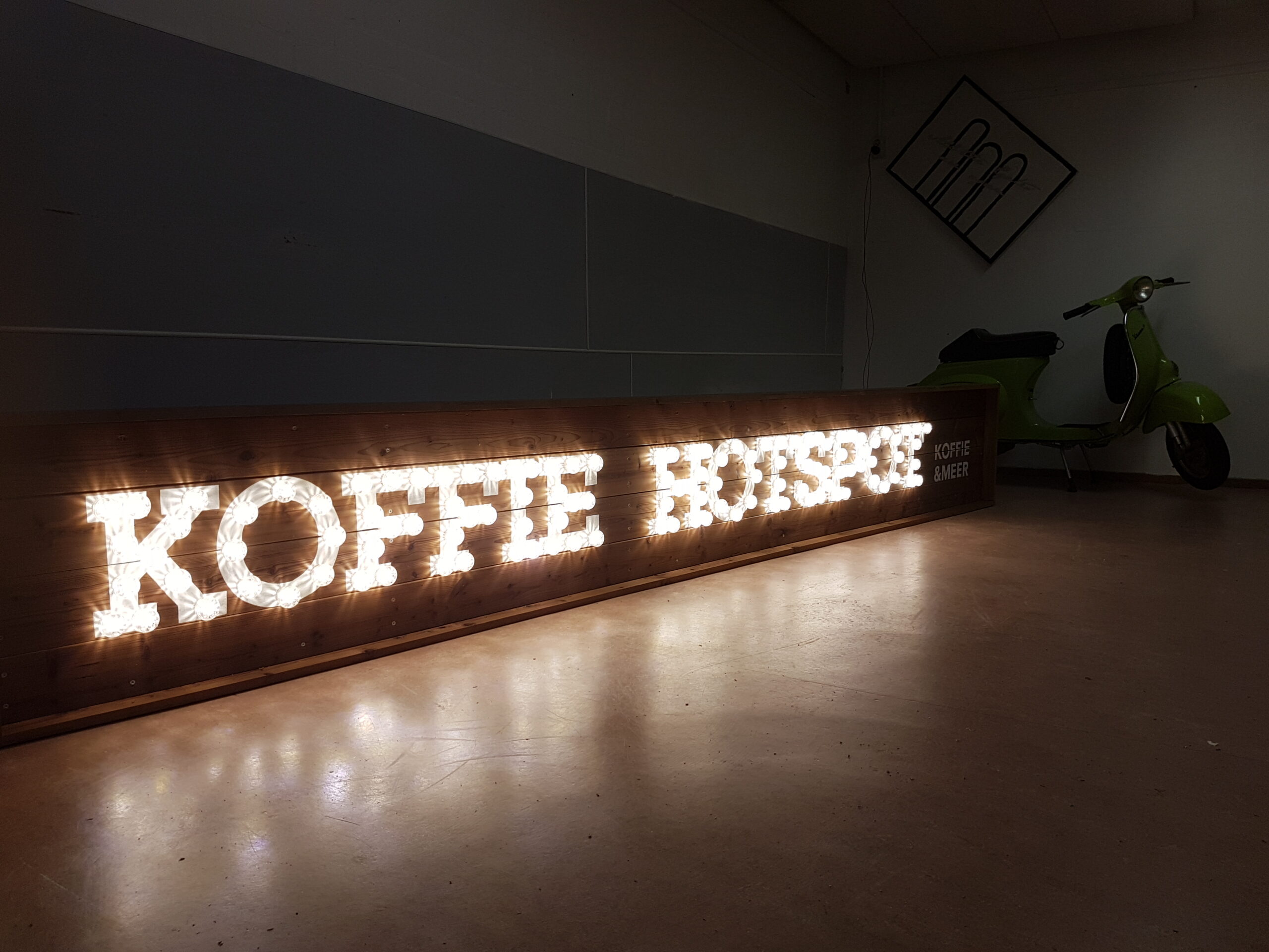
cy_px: 476
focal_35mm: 26
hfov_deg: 67.3
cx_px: 634
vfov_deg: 53.1
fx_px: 953
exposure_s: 1/100
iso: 50
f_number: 1.7
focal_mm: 4.2
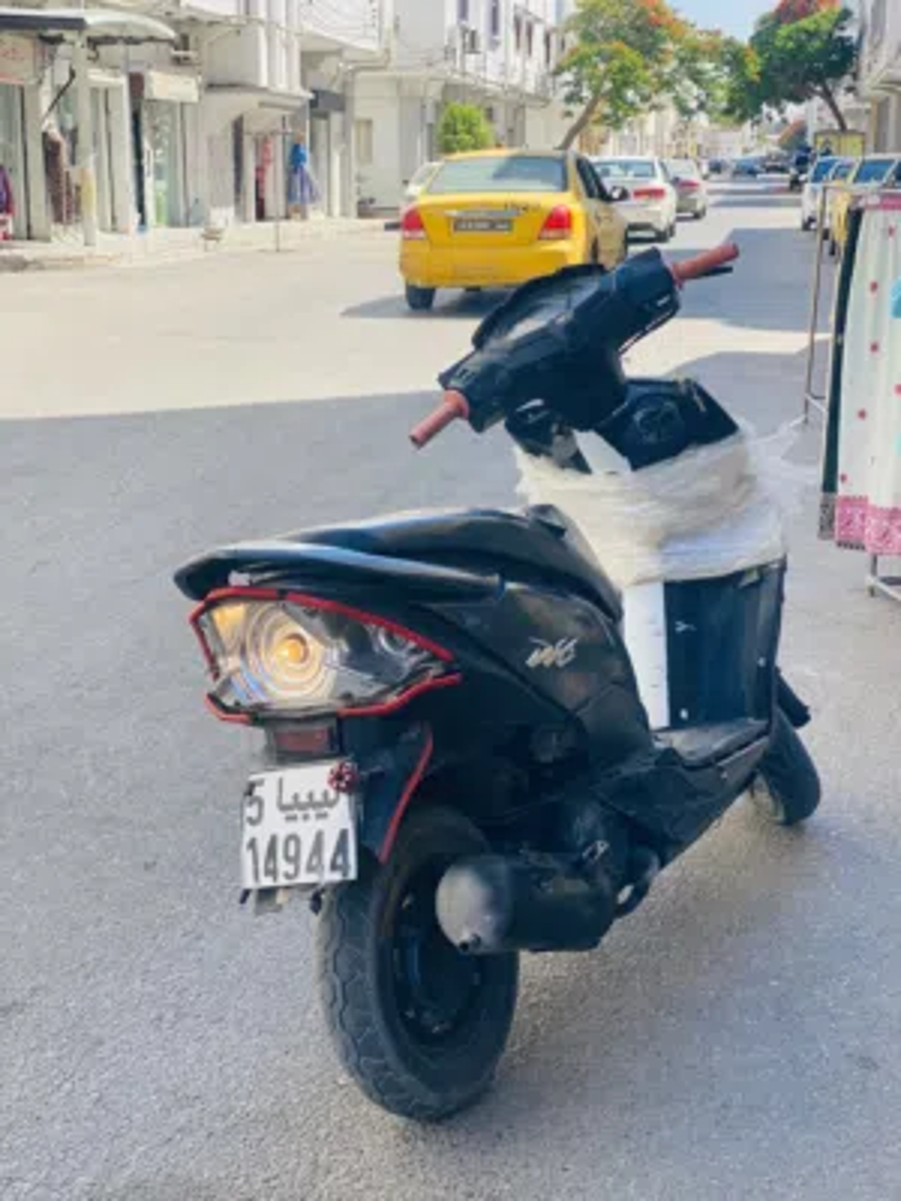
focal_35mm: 52
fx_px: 1805
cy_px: 600
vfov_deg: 36.8
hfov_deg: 28.0
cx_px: 450
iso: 20
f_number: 2
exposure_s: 1/505
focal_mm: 6
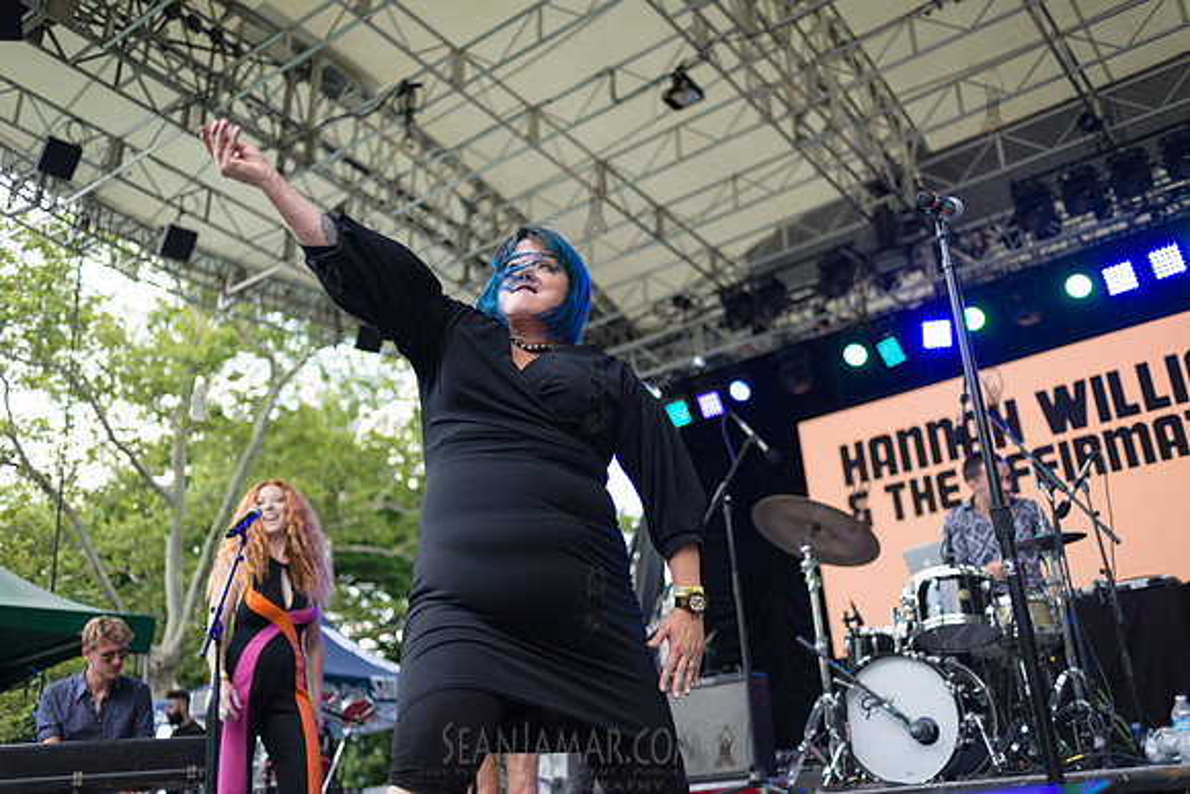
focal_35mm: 35
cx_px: 595
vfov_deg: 37.9
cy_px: 397
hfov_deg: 54.4
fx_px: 1157
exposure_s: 1/1000
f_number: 2
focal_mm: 35
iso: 200
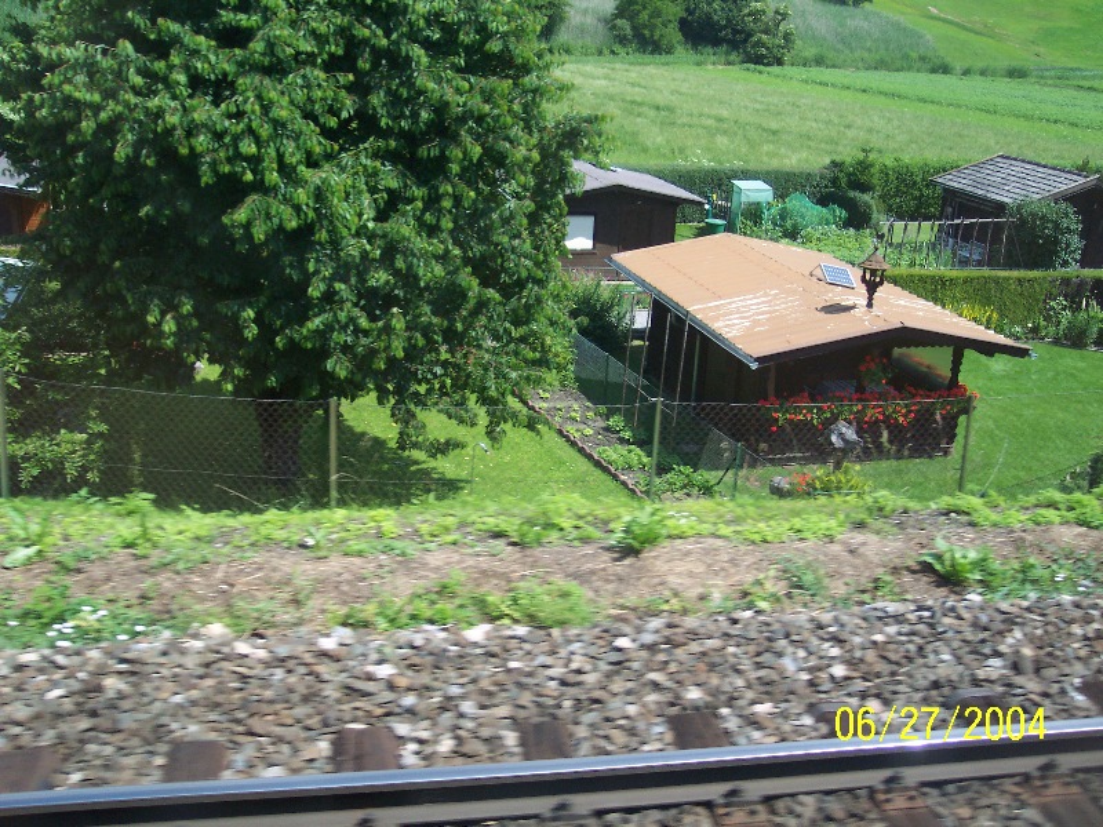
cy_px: 414
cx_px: 552
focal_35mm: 38
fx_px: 1211
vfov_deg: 37.7
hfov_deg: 49.0
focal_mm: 8
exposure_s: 1/500
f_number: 2.8
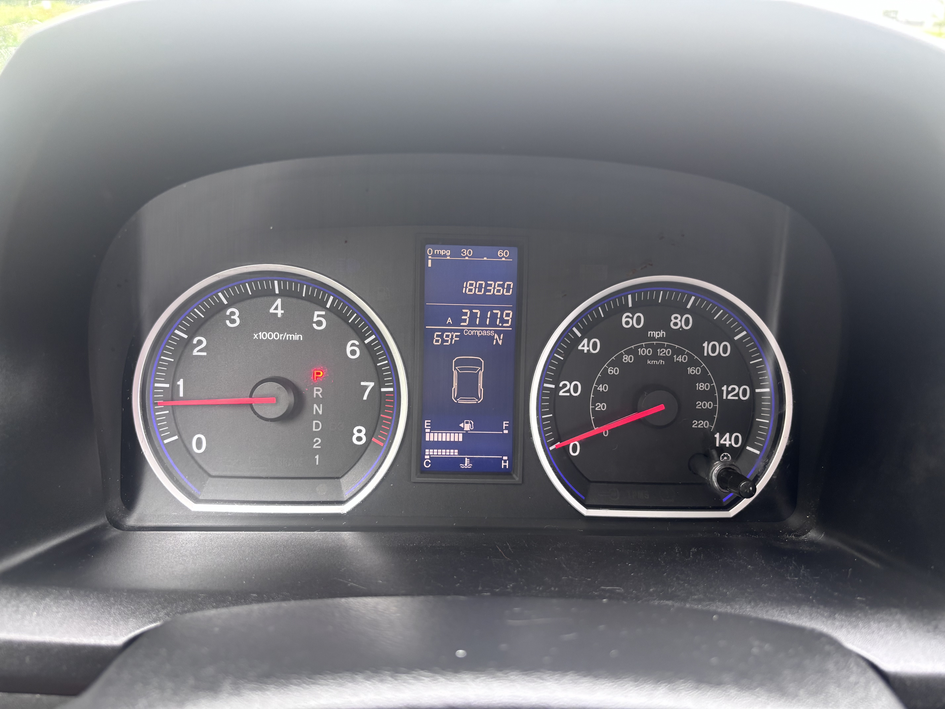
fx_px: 710
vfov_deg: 53.1
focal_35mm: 26
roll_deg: -2.2
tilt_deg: -25.3
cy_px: 354
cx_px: 472
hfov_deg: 67.3
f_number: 1.6
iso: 125
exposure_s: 1/68
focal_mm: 5.96
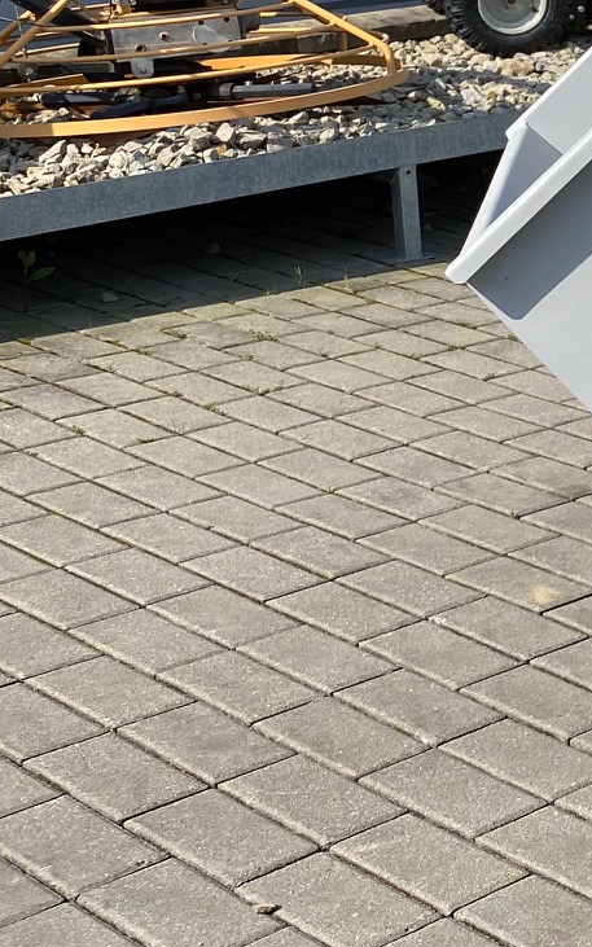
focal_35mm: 76
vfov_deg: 26.7
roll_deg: +0.6
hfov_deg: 14.3
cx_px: 1192
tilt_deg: -12.1
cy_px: 223
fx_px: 1961
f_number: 1.8
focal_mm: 4.25
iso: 32
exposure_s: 1/2899
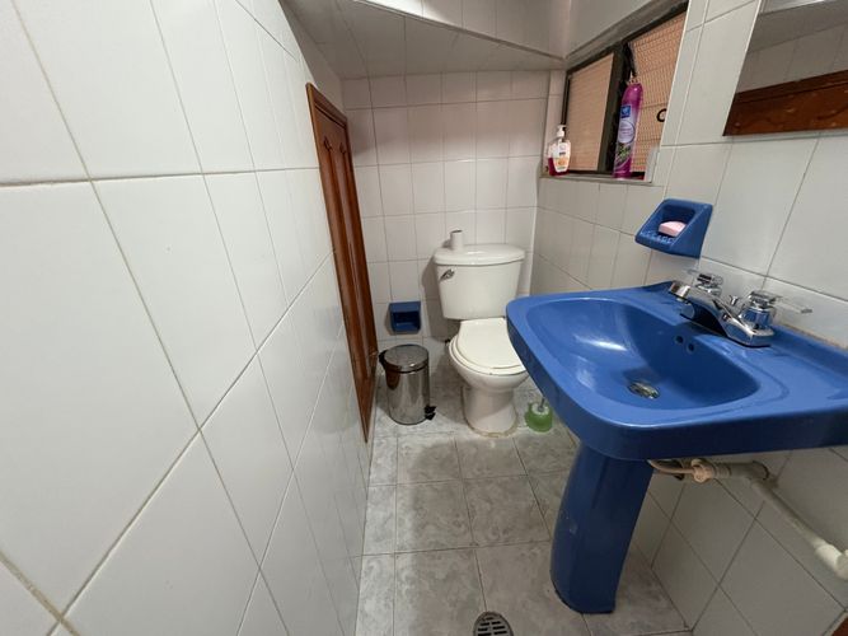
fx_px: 343
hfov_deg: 102.1
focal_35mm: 14
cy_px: 318
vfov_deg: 85.7
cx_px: 424
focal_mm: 2.22
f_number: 2.2
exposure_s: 1/60
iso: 400
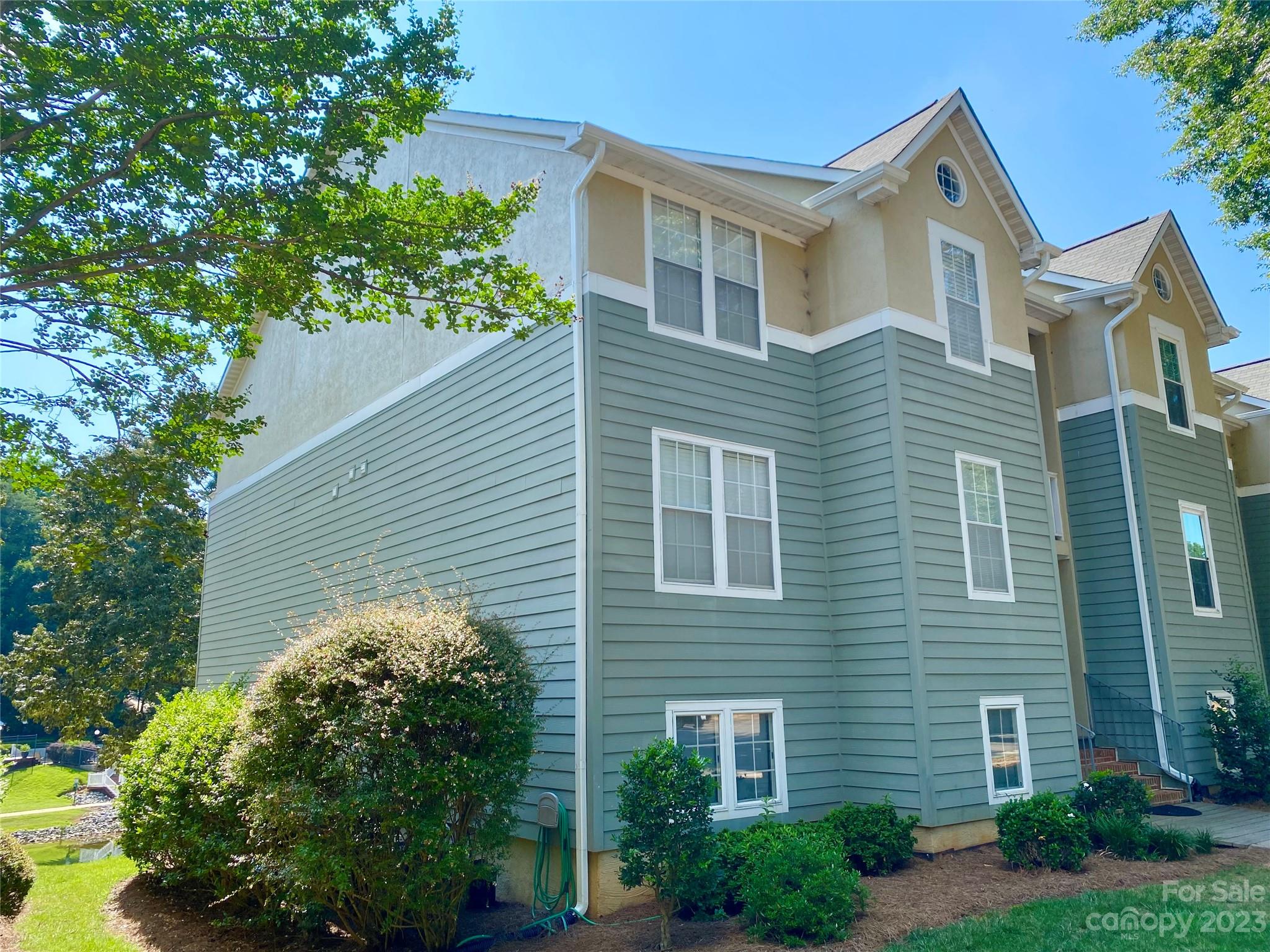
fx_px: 954
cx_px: 635
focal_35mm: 26
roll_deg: +0.7
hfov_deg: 67.3
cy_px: 476
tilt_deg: +13.0
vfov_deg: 53.1
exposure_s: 1/822
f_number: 1.8
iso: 32
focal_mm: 4.25
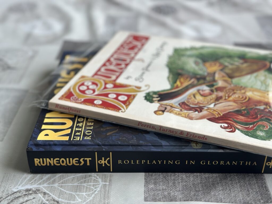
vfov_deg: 30.3
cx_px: 136
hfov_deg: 39.7
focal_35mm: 48
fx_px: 377
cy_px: 102
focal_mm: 6.86
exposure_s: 1/123
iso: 64
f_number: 1.78
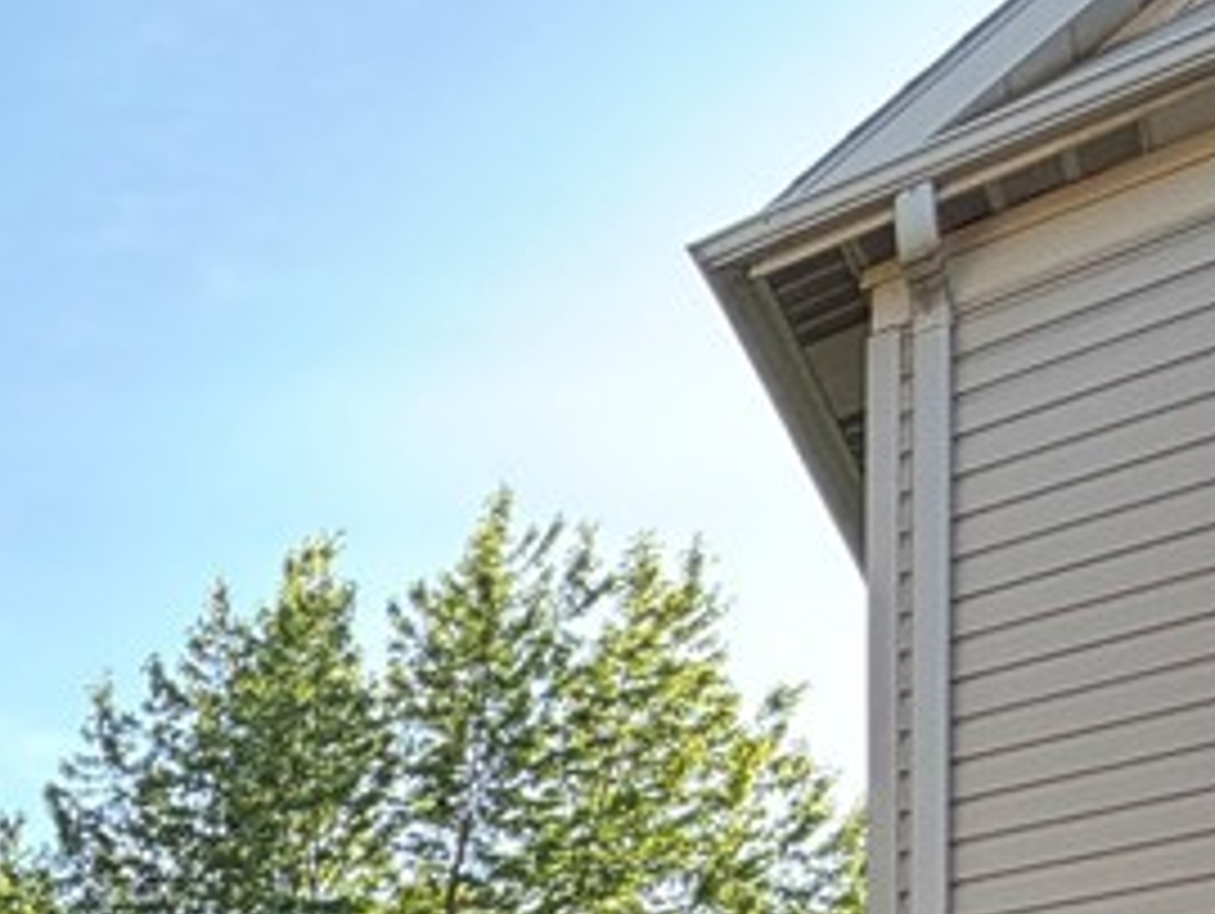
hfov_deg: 22.7
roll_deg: -0.4
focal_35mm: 53
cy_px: 1571
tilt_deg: -0.1
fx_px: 1862
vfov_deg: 20.7
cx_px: -914
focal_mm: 2.22
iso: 50
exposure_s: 1/121
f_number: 2.2
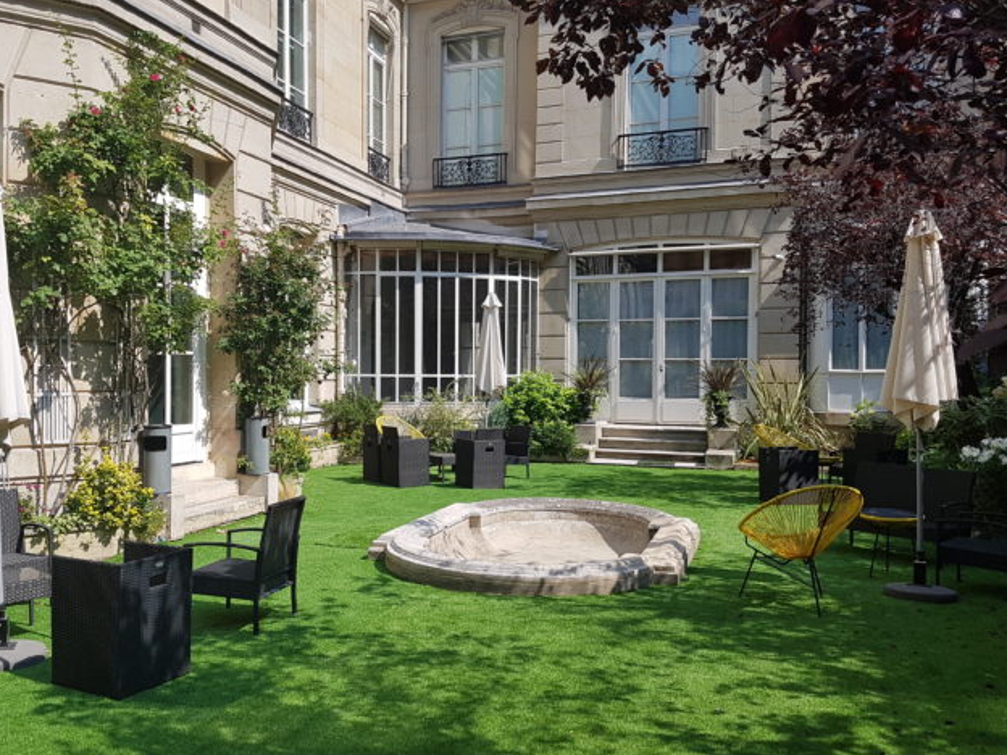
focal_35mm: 32
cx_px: 431
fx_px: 931
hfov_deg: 56.6
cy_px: 369
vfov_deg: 44.2
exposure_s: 1/2336
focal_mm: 4.2
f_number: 1.7
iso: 50
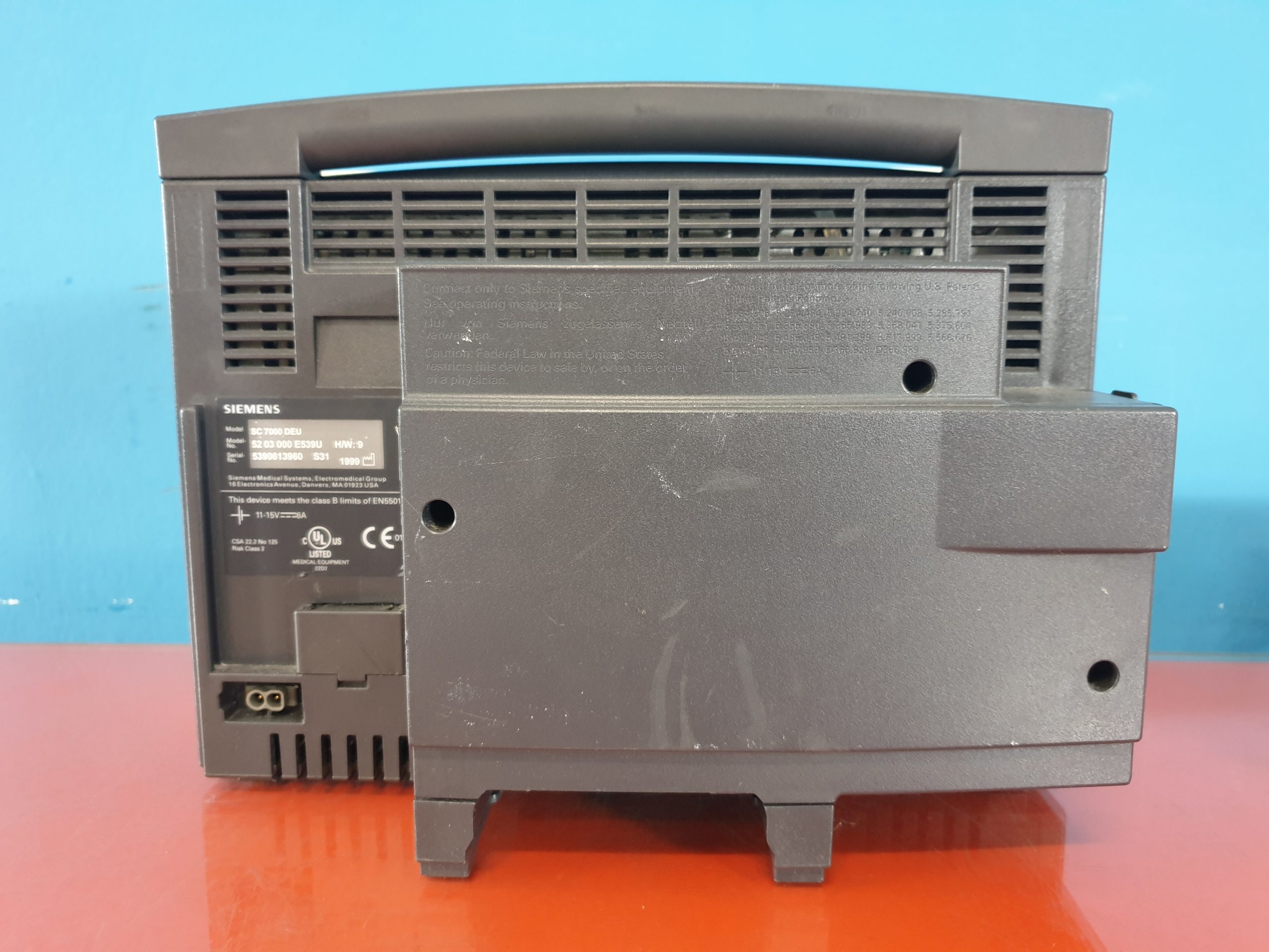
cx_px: 634
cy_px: 476
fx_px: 953
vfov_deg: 53.1
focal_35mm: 26
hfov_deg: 67.3
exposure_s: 1/25
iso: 320
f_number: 1.5
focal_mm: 4.3
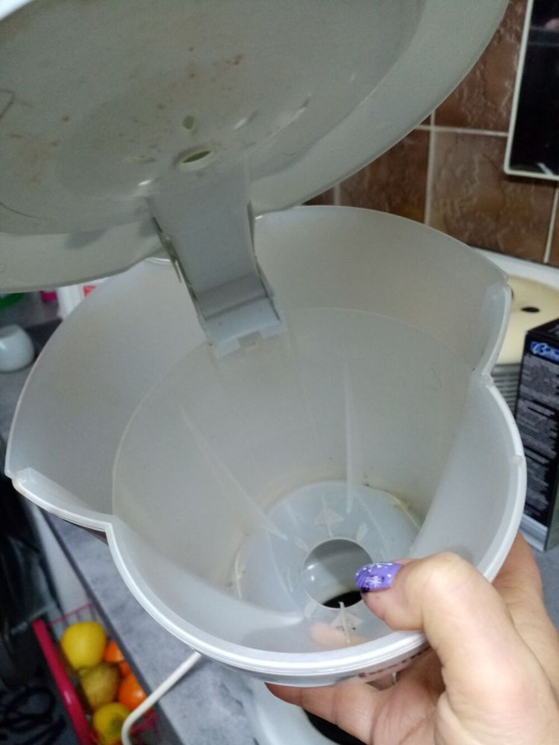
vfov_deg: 67.3
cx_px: 280
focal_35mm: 26
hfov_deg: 53.1
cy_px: 372
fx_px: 560
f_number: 1.8
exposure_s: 1/33.3
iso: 382
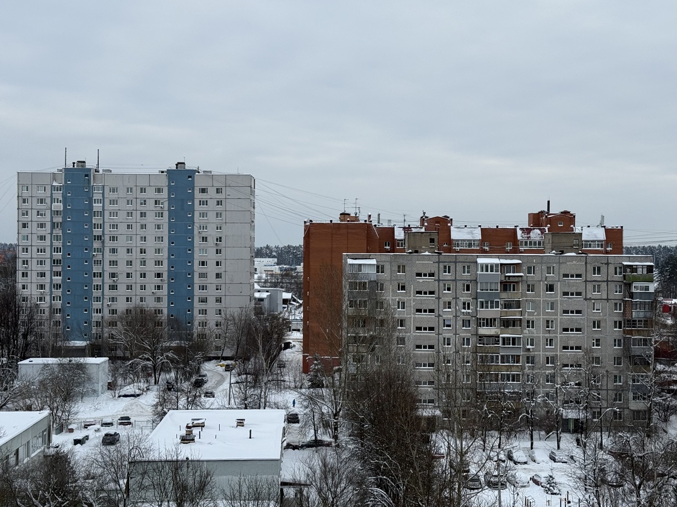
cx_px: 338
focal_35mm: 48
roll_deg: -0.5
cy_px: 254
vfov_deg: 30.3
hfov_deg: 39.7
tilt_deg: -0.7
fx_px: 939
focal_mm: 6.76
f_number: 1.78
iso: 64
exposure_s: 1/1931
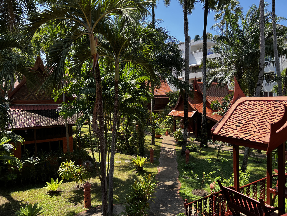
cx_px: 144
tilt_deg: -2.6
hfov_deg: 67.3
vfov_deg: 53.1
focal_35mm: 26
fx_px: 216
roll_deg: +0.6
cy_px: 108
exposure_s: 1/1009
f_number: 1.5
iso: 50
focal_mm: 5.7
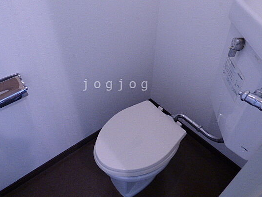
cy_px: 85
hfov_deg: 71.4
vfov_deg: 56.6
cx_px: 116
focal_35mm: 24
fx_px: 182
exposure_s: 1/40
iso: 400
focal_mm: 3.58
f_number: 2.8
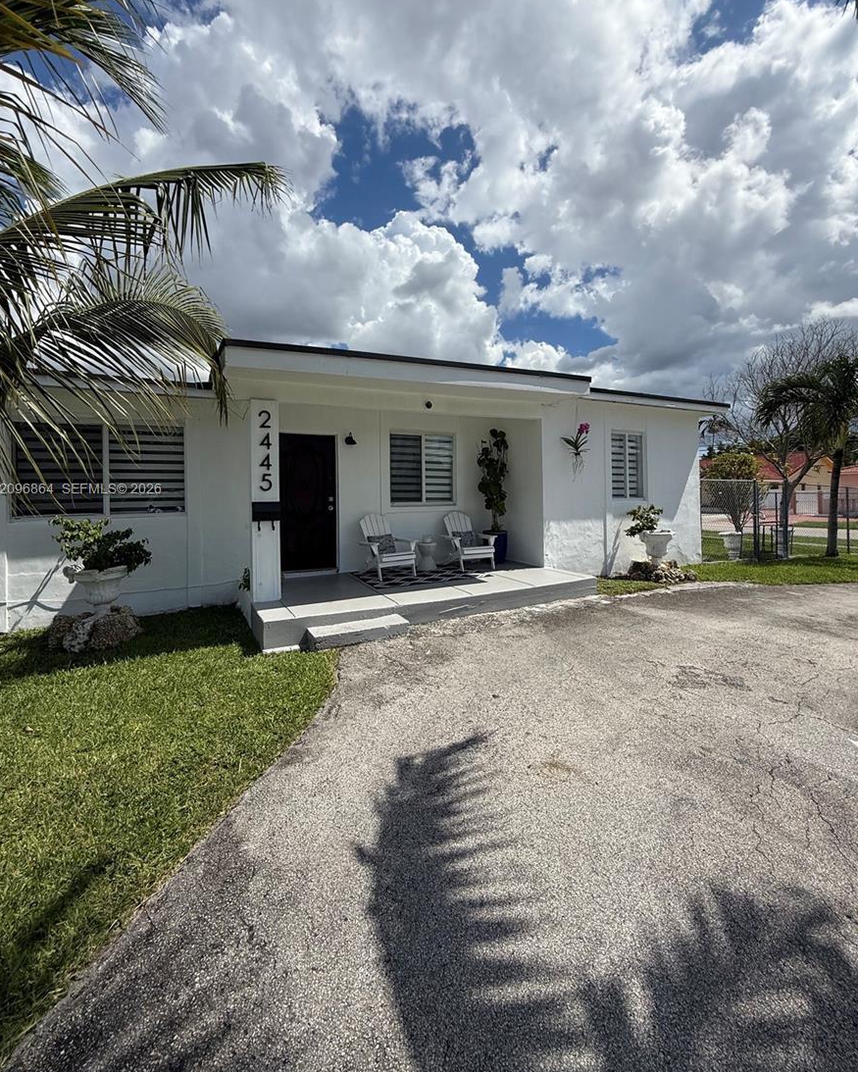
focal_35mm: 15
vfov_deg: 96.6
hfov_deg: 84.1
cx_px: 422
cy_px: 490
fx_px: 476
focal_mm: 2.22
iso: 50
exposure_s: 1/4149
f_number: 2.2
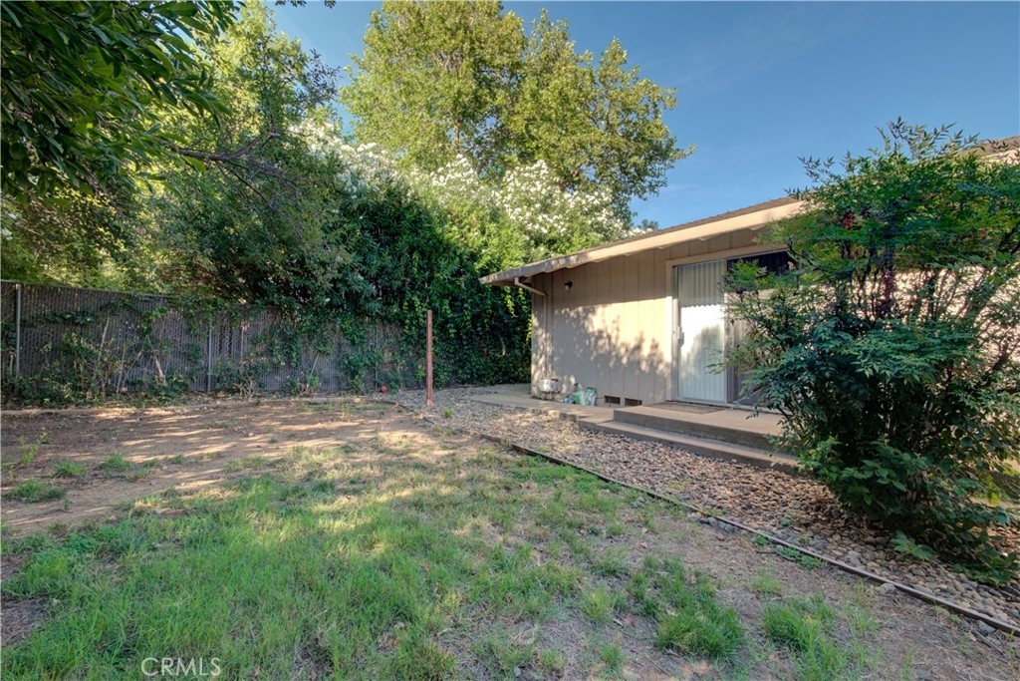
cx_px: 510
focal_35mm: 14
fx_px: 397
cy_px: 340
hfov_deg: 104.2
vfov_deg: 81.2
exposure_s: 1/40
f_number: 8
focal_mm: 7
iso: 200
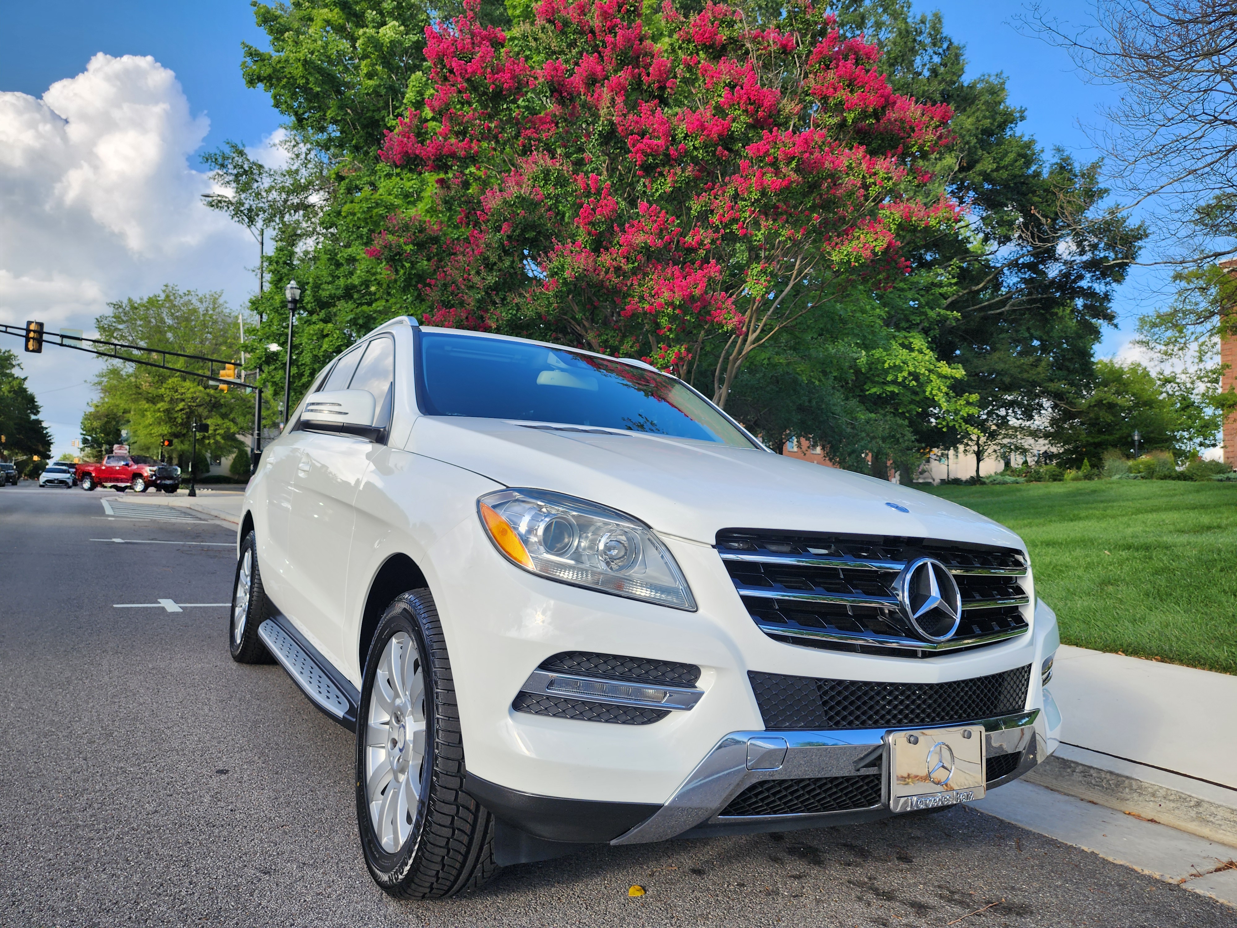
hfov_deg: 73.9
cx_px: 618
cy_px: 464
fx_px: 822
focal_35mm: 23
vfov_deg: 58.9
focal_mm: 6.4
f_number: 1.8
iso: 12
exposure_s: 1/380
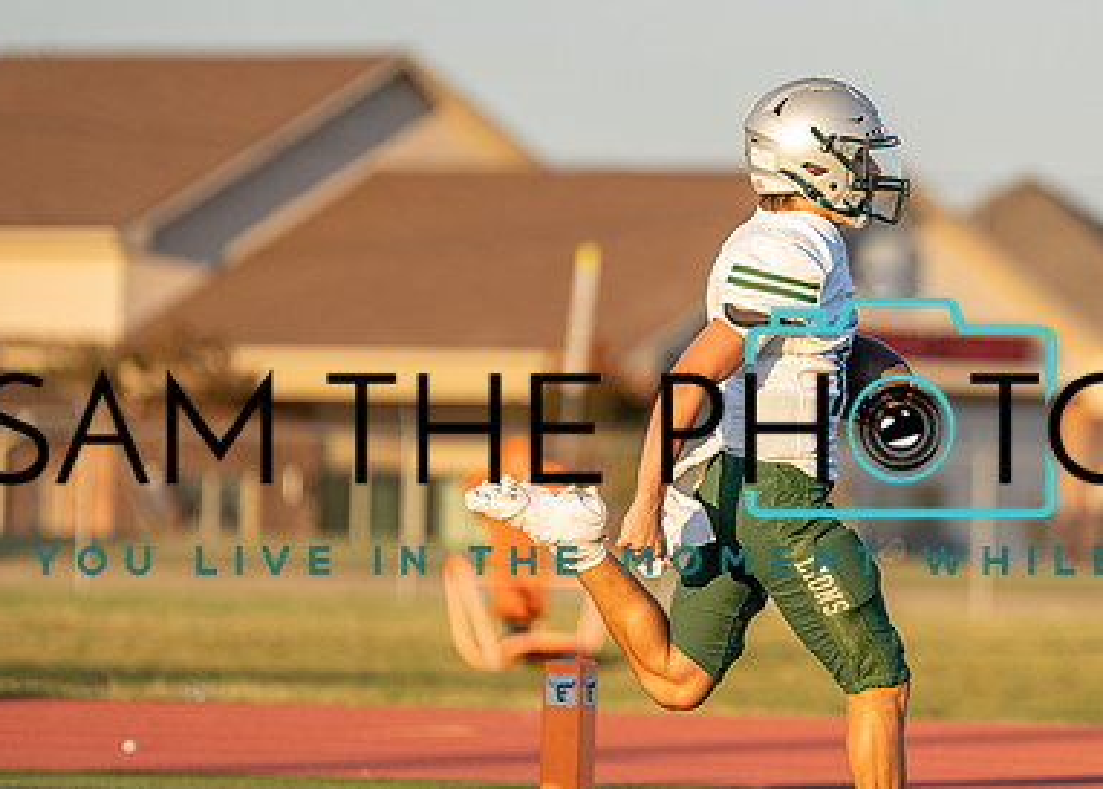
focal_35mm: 378
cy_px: 370
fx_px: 11843
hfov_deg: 5.3
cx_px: 944
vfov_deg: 3.8
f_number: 2.8
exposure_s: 1/2500
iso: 400
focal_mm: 200
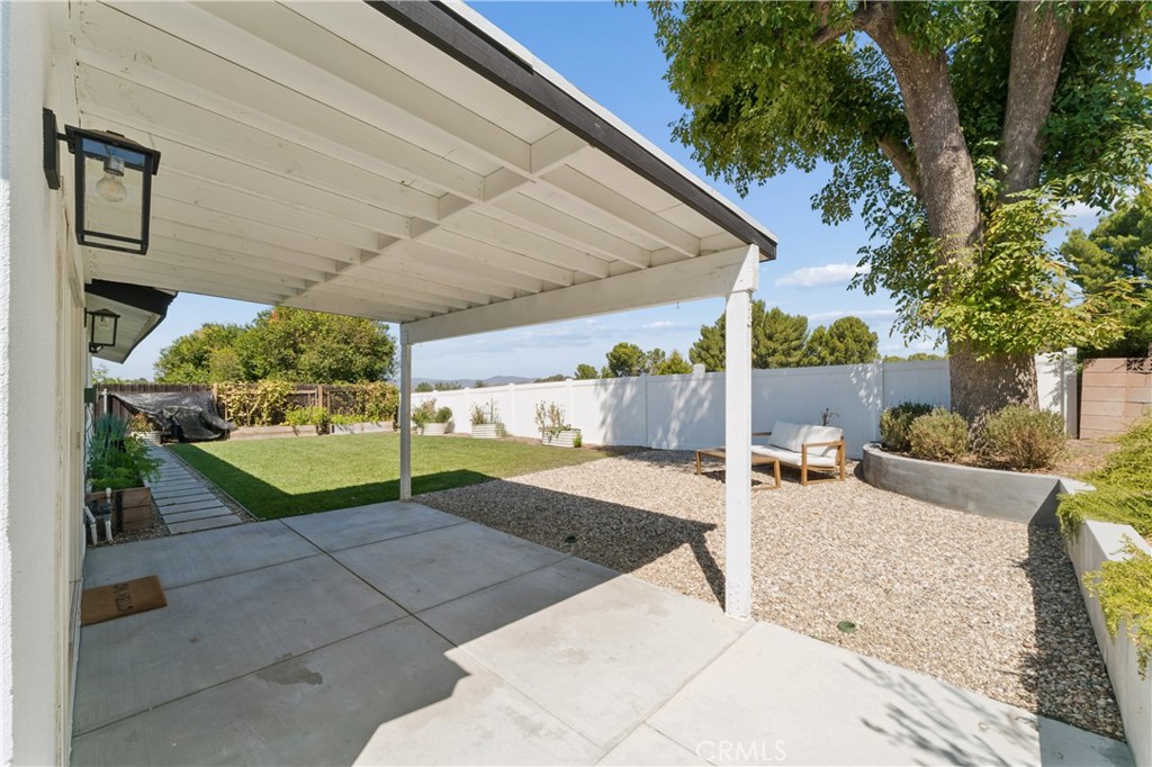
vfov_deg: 81.2
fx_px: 448
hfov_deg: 104.3
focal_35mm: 14
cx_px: 576
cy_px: 384
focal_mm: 14
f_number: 22
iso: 100
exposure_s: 1/10
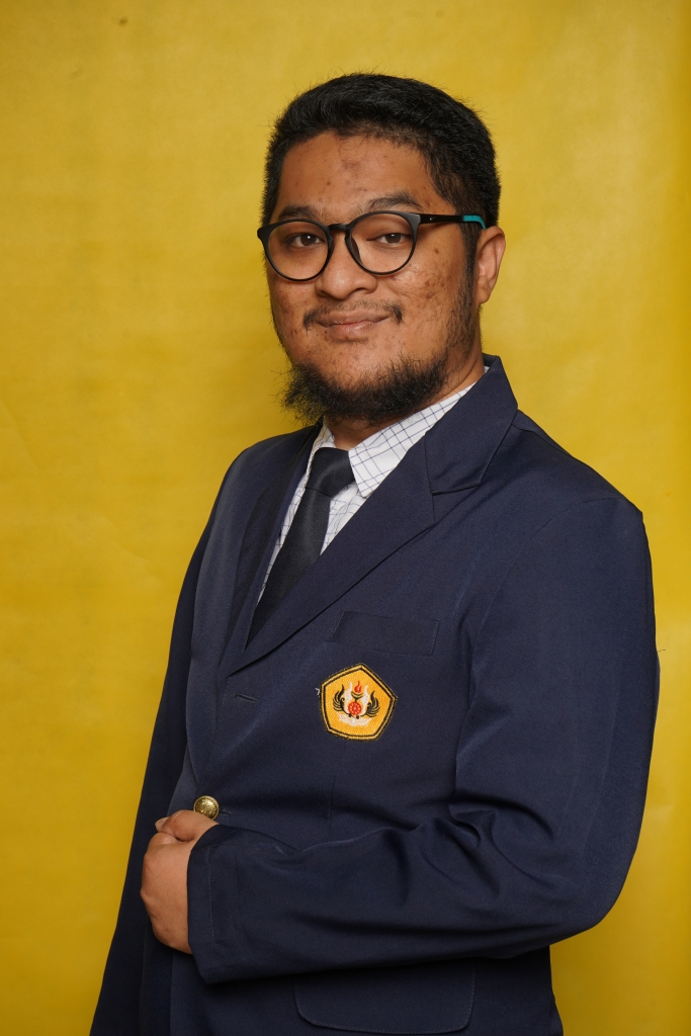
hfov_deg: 19.5
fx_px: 2015
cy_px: 518
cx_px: 346
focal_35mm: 70
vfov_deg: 28.8
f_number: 10
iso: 200
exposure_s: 1/320
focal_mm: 70
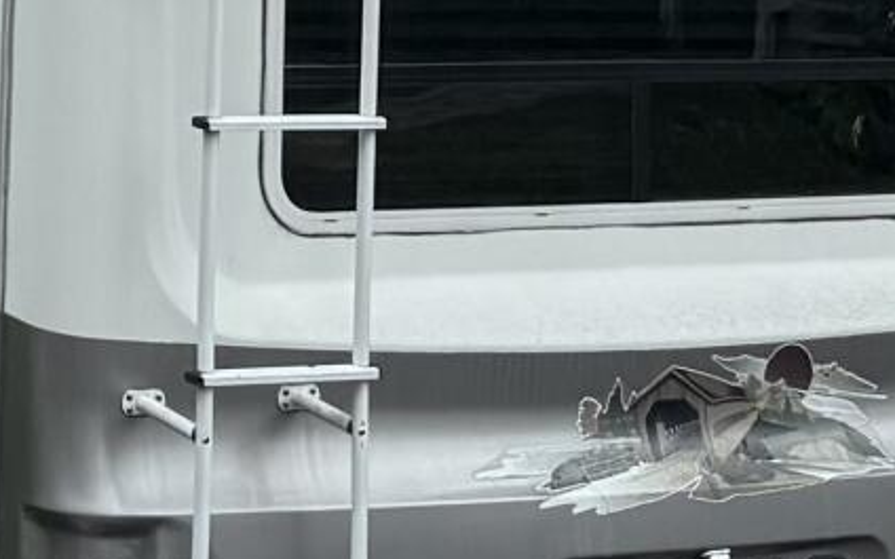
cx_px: -207
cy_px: -970
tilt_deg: +6.9
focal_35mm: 180
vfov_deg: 6.7
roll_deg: -2.5
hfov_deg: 11.4
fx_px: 4390
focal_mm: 6.76
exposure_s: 1/1855
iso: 80
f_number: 1.78
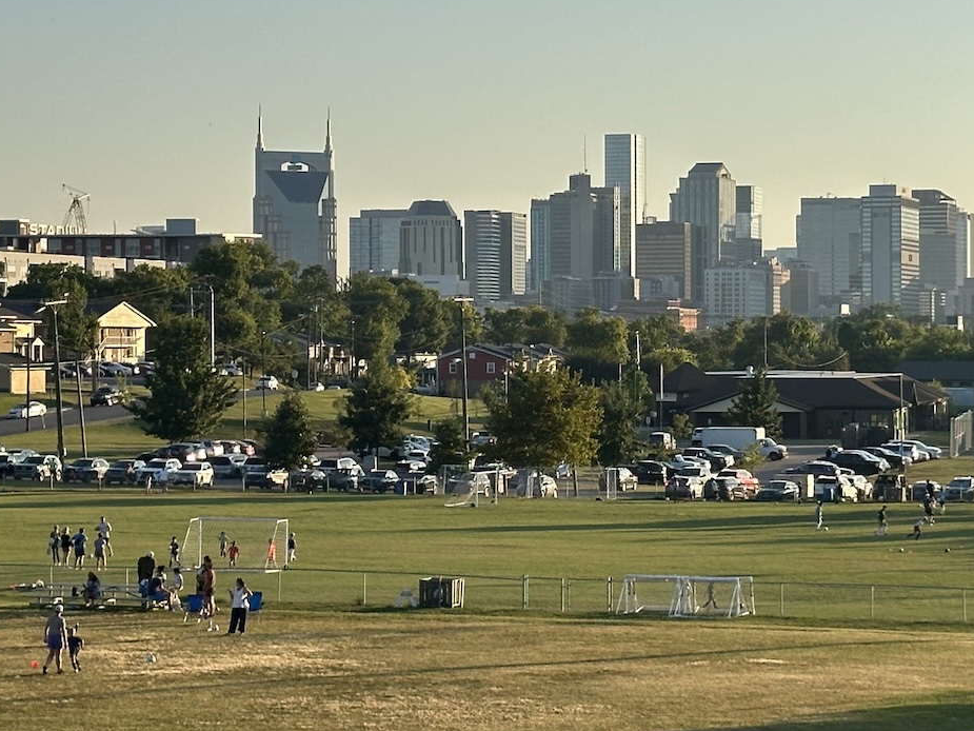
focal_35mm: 109
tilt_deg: -0.3
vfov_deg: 13.6
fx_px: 3067
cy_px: 342
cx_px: 674
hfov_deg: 18.0
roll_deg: +0.1
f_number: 1.78
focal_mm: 6.86
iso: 64
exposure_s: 1/3367
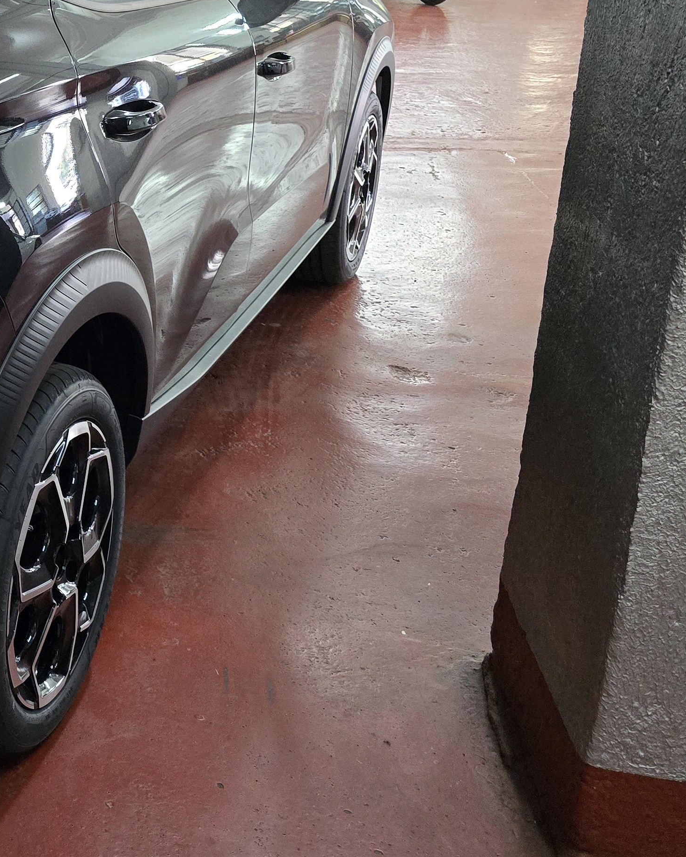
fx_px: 1244
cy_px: 273
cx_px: -185
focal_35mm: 49
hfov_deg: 26.5
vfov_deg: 37.6
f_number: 1.7
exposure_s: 1/100
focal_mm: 6.3
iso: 2000
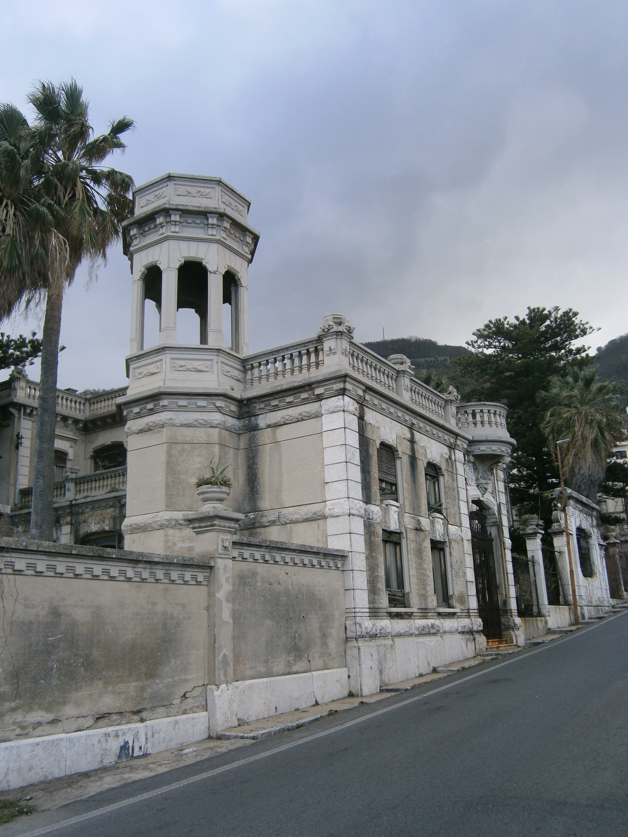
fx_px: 750
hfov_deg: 45.4
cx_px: 314
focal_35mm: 31
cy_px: 418
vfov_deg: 58.4
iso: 80
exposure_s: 1/500
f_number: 2.9
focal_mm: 5.5
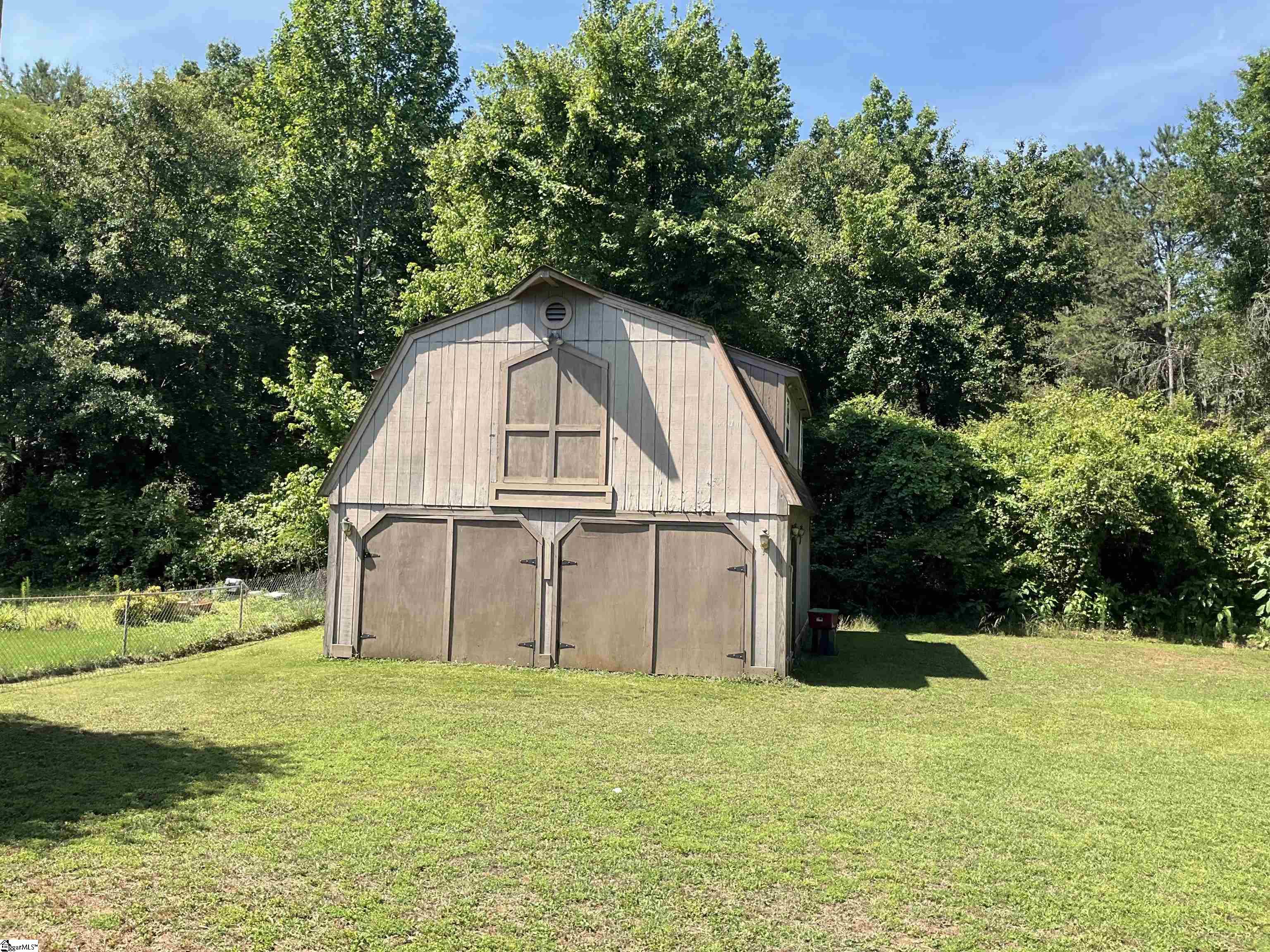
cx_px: 635
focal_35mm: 29
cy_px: 476
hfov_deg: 61.7
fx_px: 1064
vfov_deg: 48.2
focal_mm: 3
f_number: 1.8
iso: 25
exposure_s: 1/749
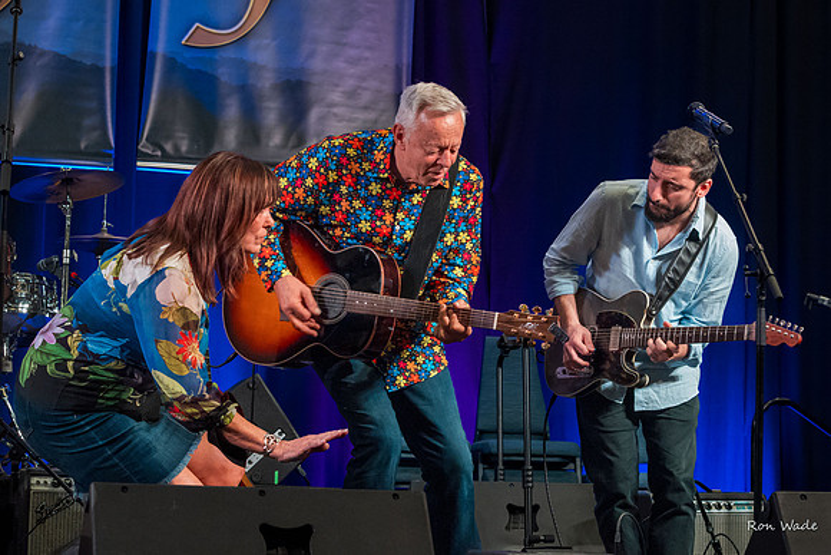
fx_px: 2219
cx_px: 547
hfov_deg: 21.1
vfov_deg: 14.2
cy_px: 279
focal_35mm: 96
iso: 12800
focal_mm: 70
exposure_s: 1/200
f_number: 7.1
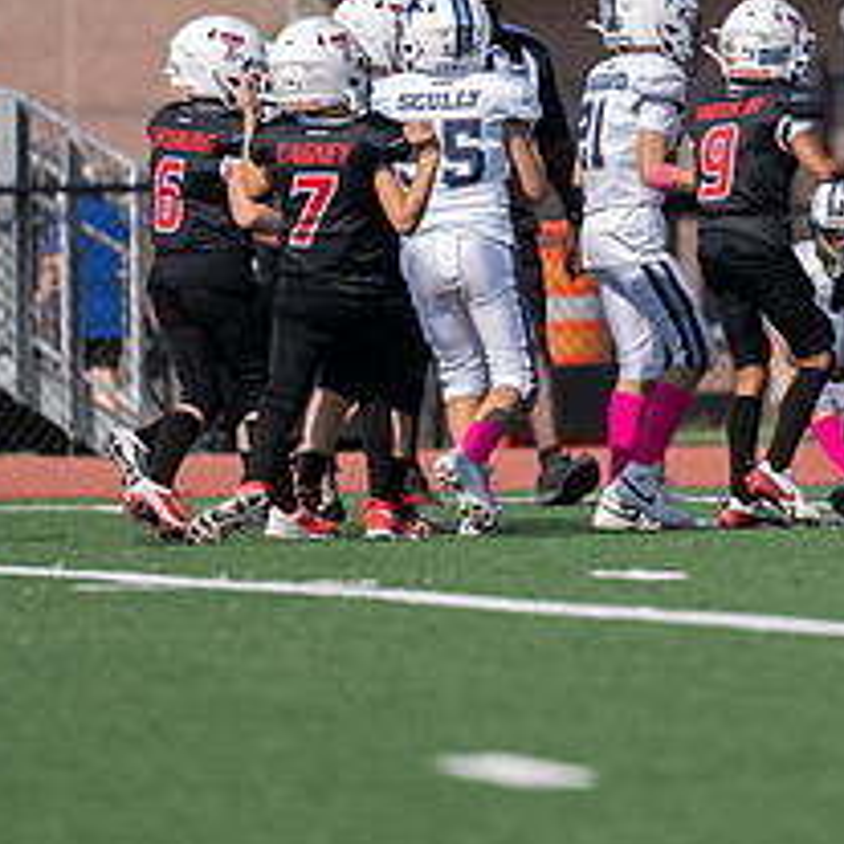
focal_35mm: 554
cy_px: 192
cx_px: 1013
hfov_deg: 3.2
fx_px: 15282
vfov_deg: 3.2
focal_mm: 200
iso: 100
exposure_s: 1/2500
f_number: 2.8
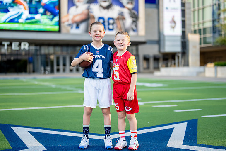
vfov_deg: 23.0
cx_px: 114
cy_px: 73
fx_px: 370
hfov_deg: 33.9
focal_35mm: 59
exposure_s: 1/1600
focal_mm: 50
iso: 100
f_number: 1.2
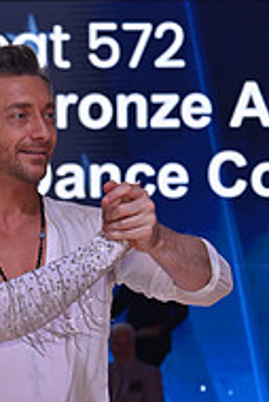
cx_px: -126
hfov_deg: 5.9
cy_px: 565
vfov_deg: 8.8
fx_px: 2562
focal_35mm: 229
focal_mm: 75
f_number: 9
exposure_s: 1/320
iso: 800
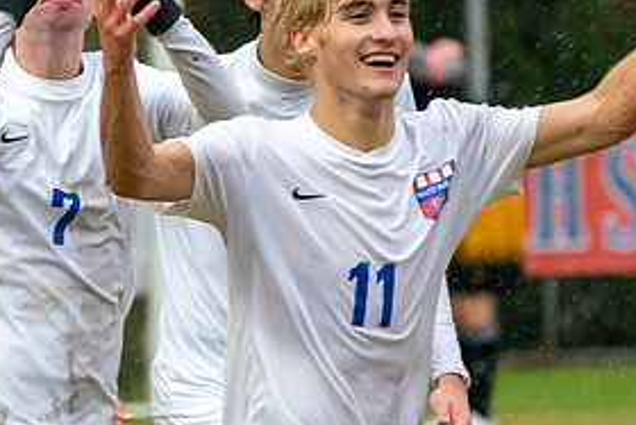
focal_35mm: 917
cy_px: 215
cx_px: -6
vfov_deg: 1.5
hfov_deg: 2.2
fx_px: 16208
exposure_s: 1/1000
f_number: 5.6
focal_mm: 247
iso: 3200
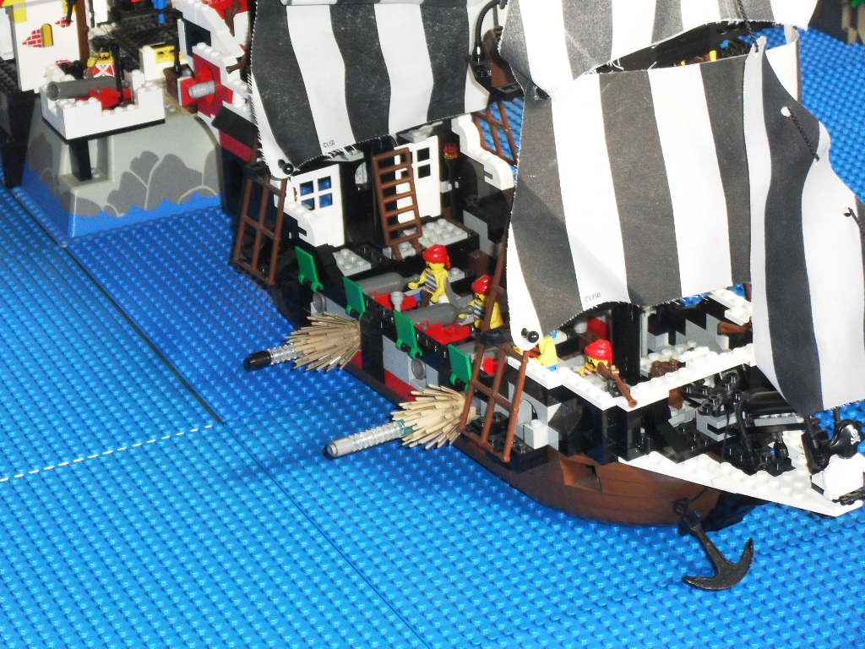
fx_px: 2624
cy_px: 324
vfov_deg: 14.1
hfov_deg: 18.7
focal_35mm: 105
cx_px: 432
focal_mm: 18.9
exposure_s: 1/60
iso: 200
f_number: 5.8
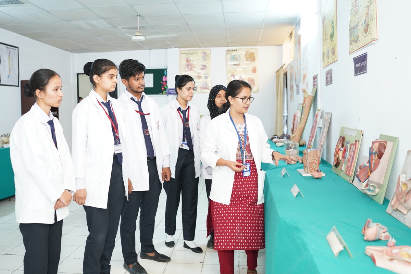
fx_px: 400
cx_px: 206
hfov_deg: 54.4
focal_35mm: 35
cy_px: 137
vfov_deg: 37.9
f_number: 2.5
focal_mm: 35
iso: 1600
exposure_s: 1/100
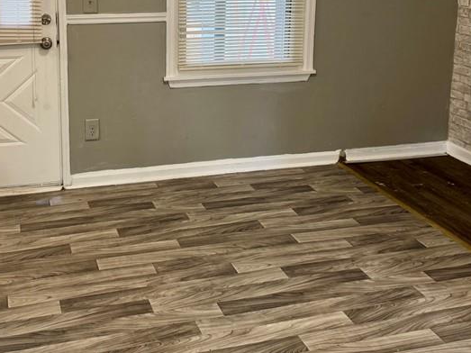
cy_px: 68
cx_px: 195
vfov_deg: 30.1
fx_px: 639
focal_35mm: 47
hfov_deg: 40.3
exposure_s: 1/60
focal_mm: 6.76
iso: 200
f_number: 1.78
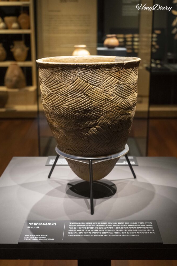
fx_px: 376
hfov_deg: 26.5
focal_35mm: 51
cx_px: 89
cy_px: 135
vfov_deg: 38.9
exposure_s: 1/160
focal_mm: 50
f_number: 5.6
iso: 6400
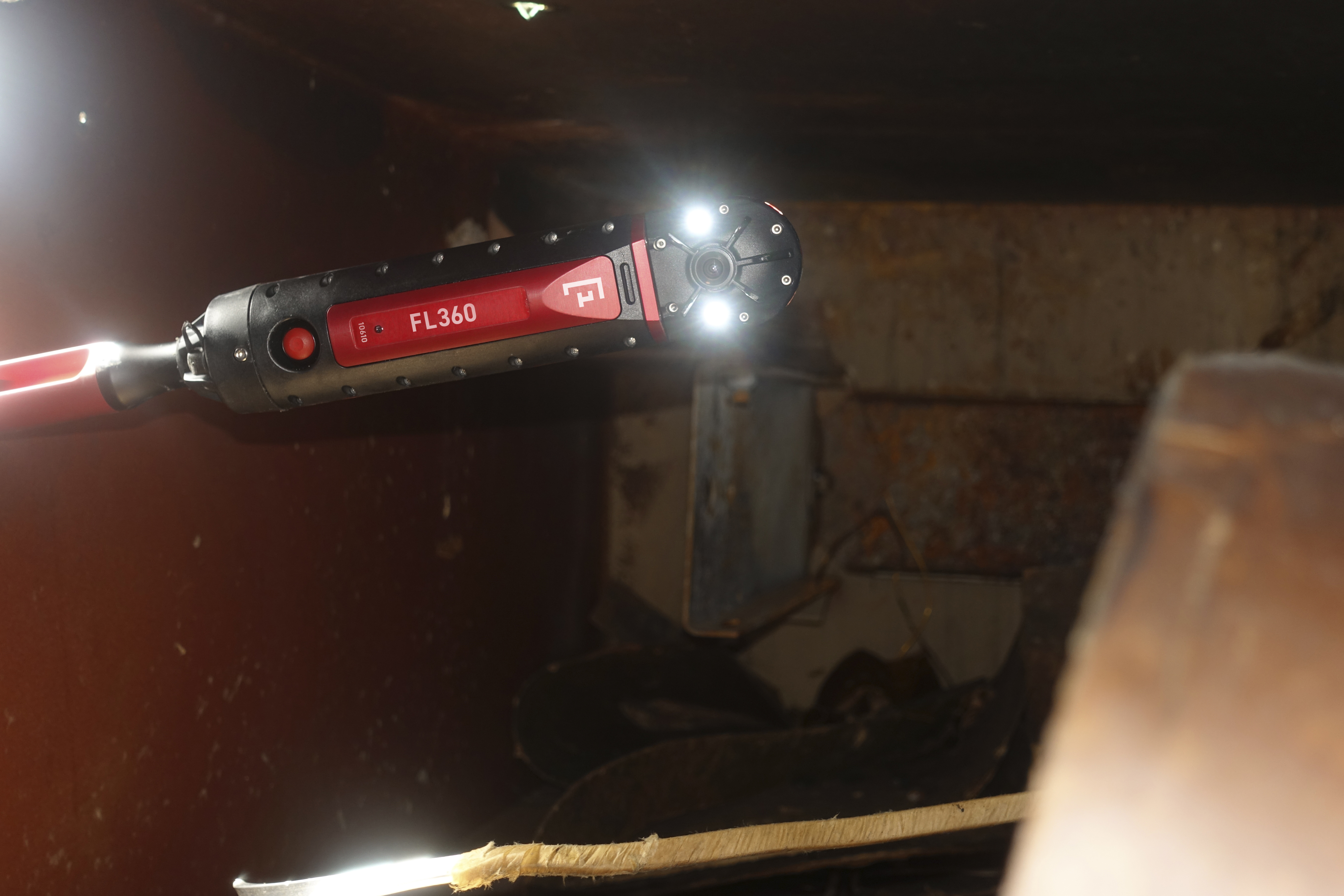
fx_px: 1755
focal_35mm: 47
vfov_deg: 28.6
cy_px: 448
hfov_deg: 41.9
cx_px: 672
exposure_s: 1/30
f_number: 2.8
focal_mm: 17.27
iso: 200
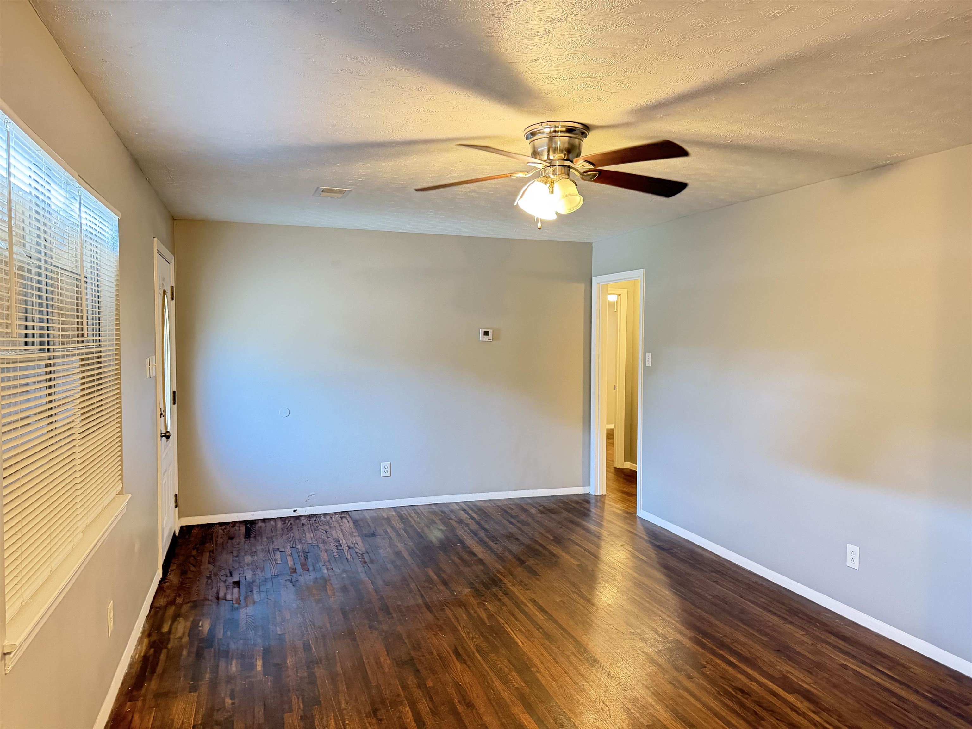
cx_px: 486
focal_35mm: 24
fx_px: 674
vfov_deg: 56.8
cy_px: 364
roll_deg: -0.2
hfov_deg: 71.6
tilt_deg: -2.9
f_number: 1.78
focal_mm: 6.76
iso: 800
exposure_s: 1/30
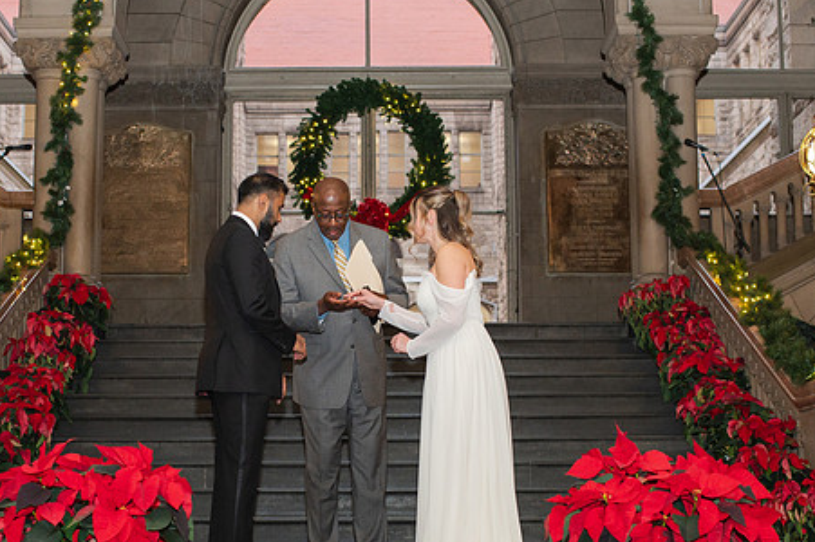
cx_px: 345
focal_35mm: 62
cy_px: 345
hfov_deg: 32.3
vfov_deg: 21.8
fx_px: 1403
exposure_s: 1/200
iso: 1000
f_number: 3.5
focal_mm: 35
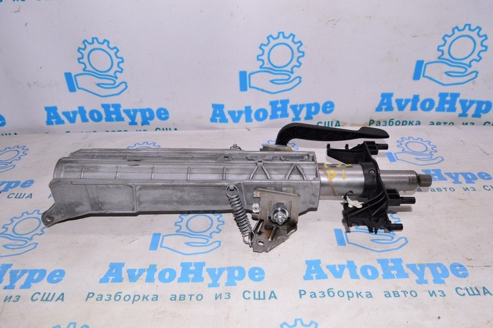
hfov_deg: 62.0
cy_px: 164
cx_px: 246
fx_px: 410
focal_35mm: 30
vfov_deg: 43.5
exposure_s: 1/200
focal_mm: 20
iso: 1600
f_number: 8
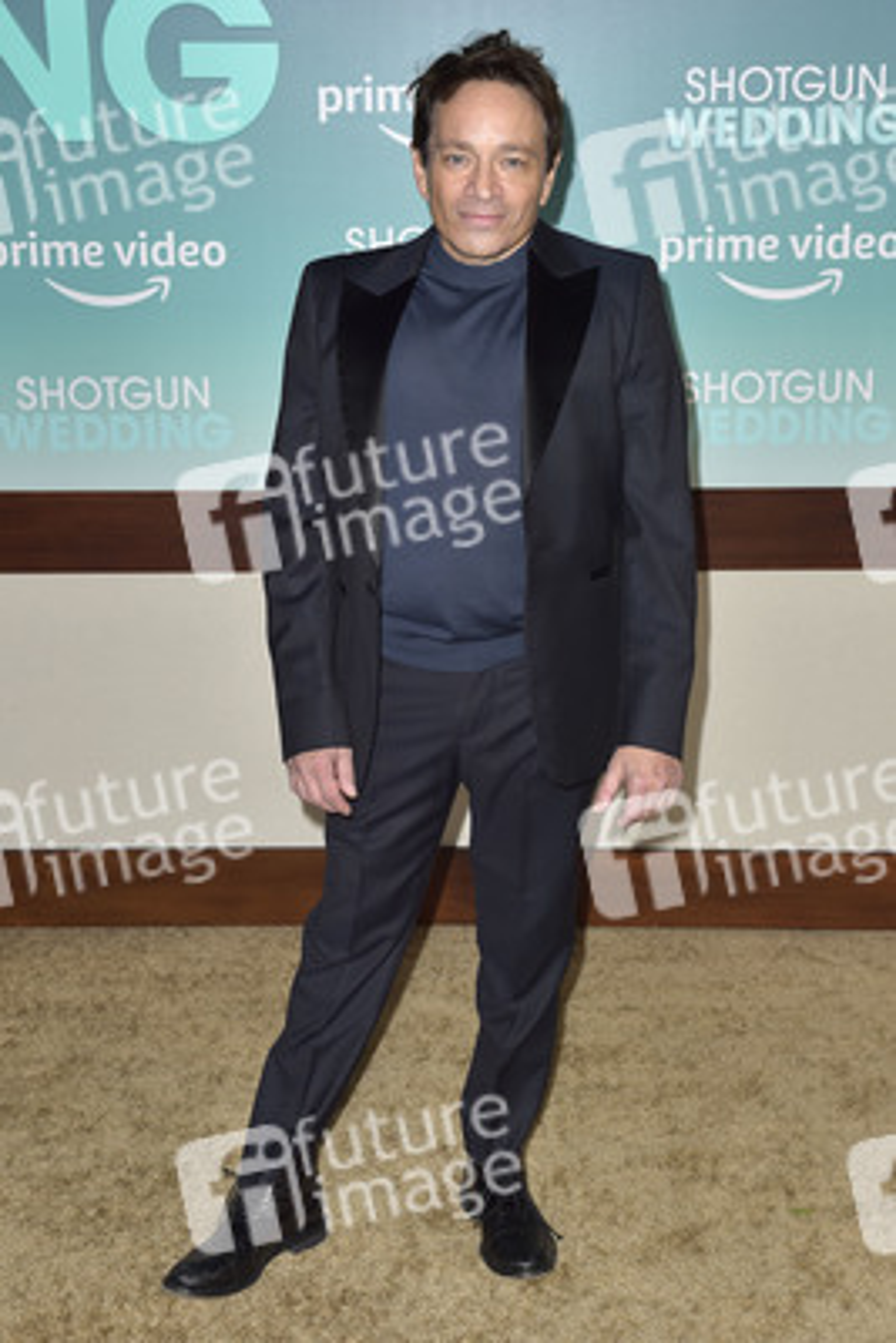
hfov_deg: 24.6
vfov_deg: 36.2
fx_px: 2051
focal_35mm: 55
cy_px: 672
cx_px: 448
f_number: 6.3
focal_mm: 55
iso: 400
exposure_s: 1/250
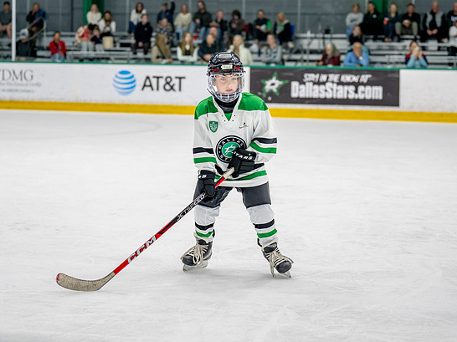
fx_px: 1267
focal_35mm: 96
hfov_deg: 20.4
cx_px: 207
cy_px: 137
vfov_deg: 15.4
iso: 1000
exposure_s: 1/1250
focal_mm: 70
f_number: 2.8
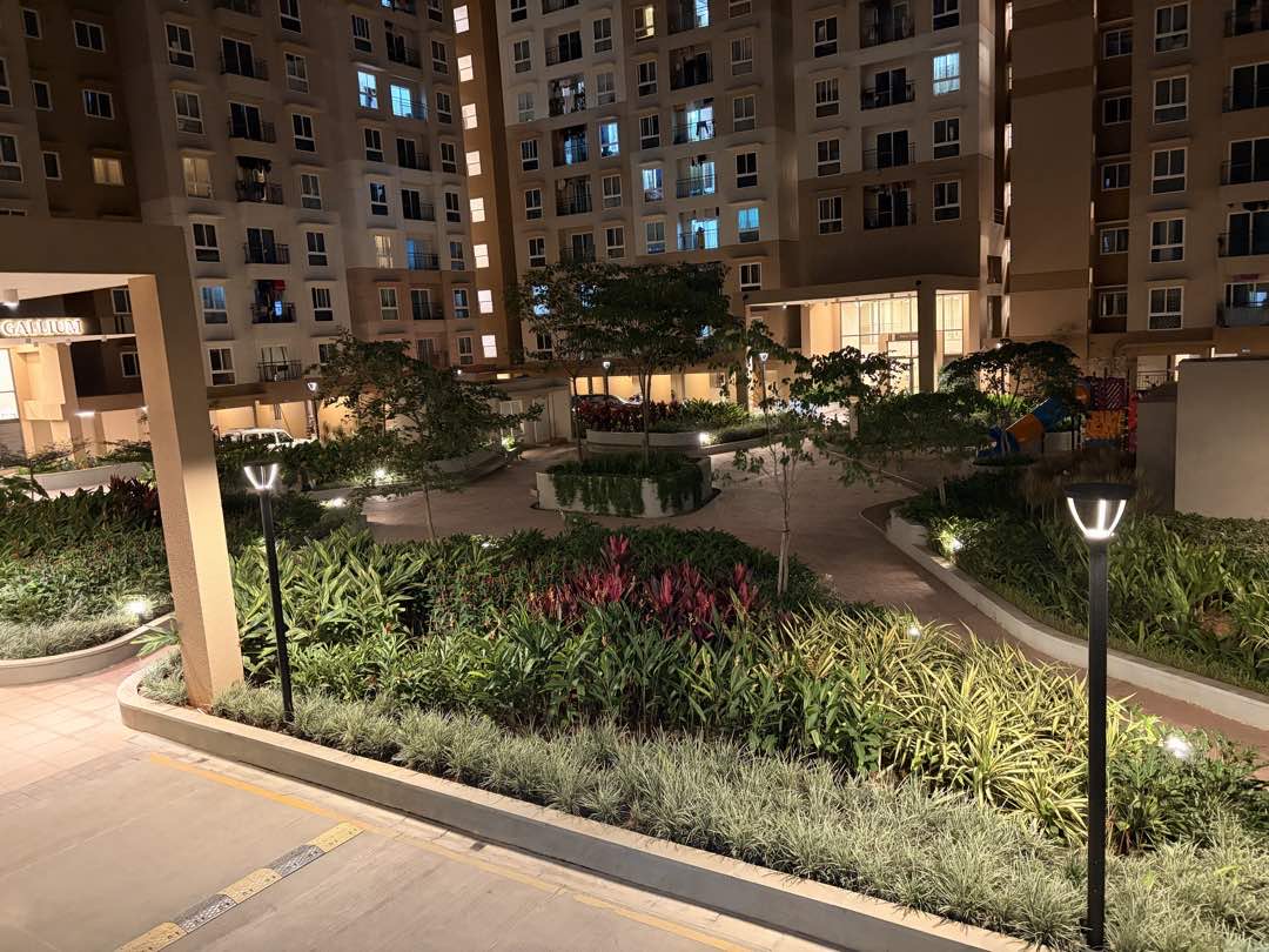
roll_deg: +3.9
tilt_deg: -8.2
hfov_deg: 67.3
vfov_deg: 53.1
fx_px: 953
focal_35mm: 26
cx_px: 634
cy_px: 476
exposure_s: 1/25
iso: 500
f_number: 1.6
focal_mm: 5.96
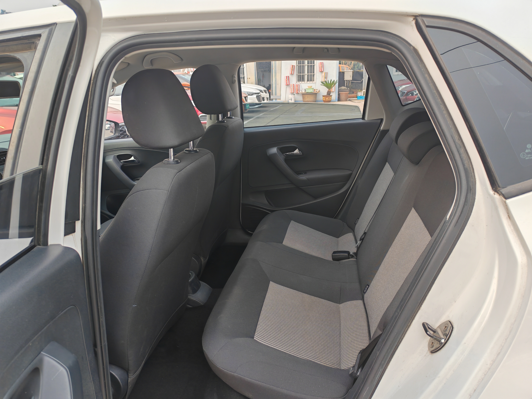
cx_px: 266
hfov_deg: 65.3
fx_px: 415
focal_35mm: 27
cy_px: 200
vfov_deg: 51.4
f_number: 1.9
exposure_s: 1/200
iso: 50
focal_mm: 6.12
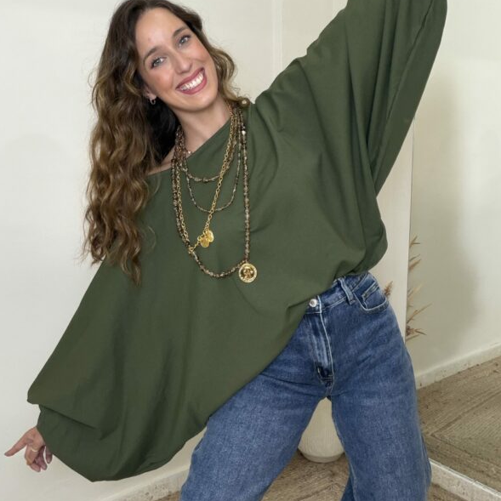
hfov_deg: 46.0
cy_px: 233
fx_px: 589
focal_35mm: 36
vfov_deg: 46.0
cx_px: 247
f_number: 1.9
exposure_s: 1/60
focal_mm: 2.71
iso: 160
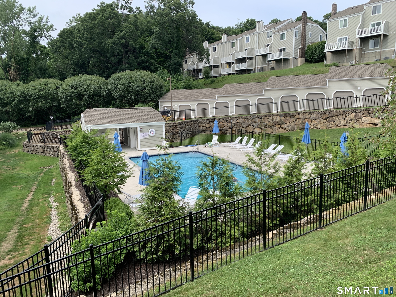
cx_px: 198
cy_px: 148
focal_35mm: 26
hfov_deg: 67.3
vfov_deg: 53.1
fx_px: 297
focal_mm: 4.25
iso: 25
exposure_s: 1/1076
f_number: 1.8
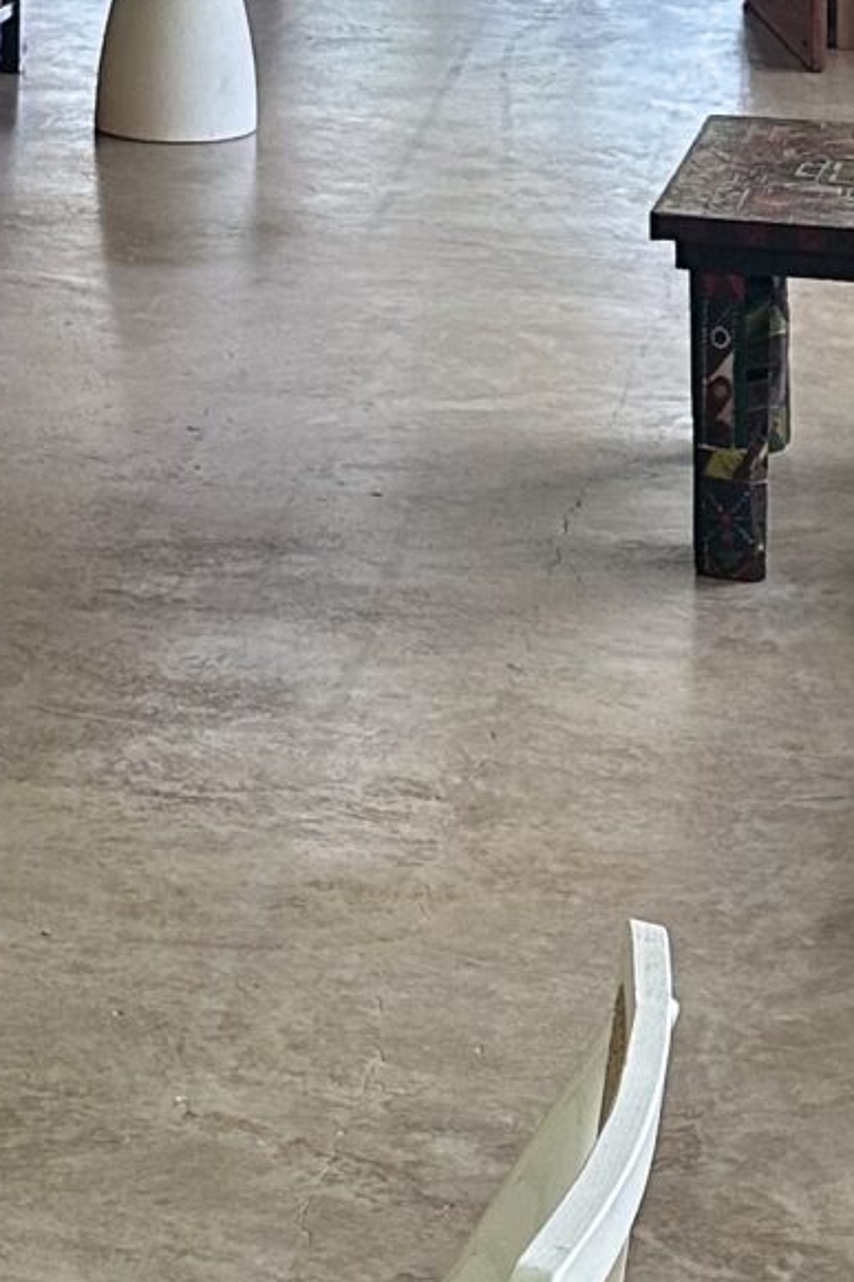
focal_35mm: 110
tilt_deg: -1.3
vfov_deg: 17.2
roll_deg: -1.6
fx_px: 3916
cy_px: -510
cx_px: 185
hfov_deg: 12.4
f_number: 1.78
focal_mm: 6.86
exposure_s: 1/98
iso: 250
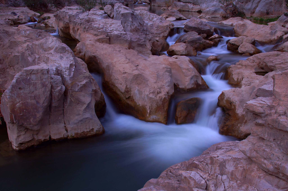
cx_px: 144
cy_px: 96
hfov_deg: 49.6
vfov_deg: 34.1
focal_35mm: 39
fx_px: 311
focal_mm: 26
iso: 50
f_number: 11
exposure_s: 6
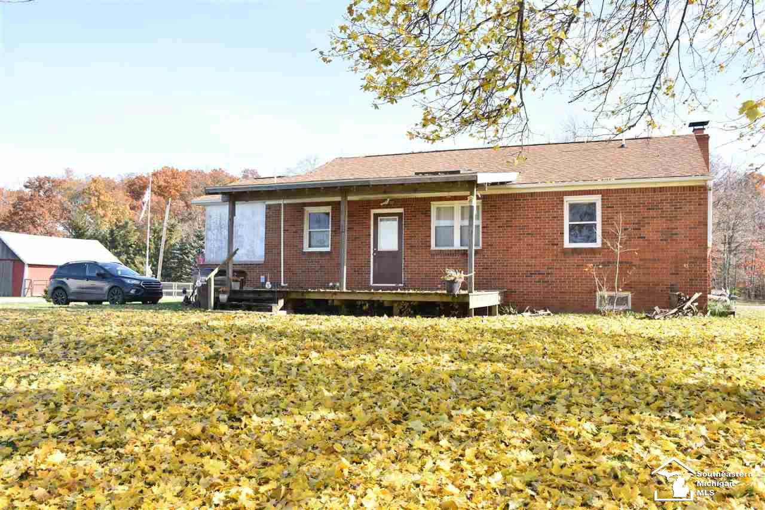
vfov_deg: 43.6
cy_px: 255
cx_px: 382
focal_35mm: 30
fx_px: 637
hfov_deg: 61.9
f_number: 5.6
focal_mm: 20
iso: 800
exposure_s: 1/800
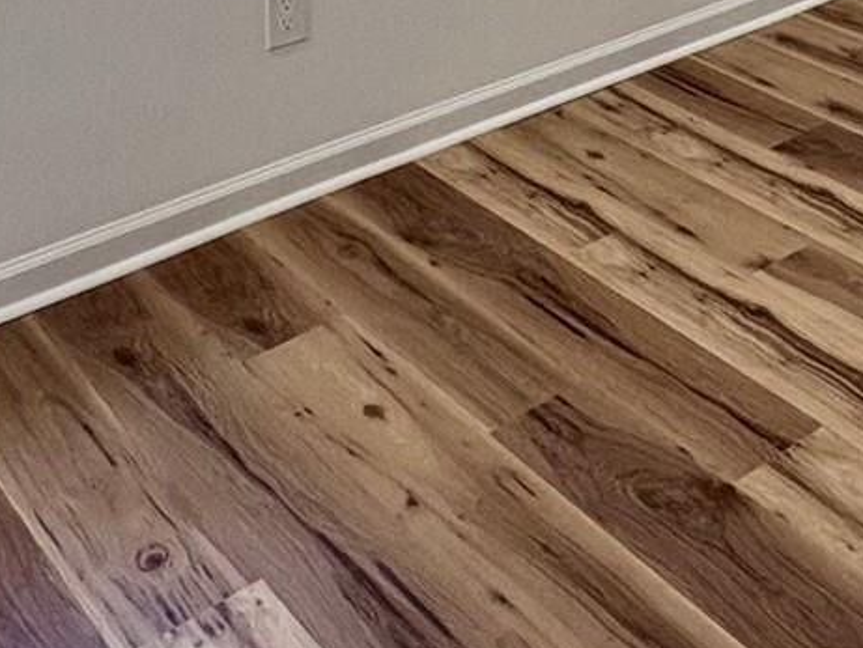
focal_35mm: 62
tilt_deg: -2.8
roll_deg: +0.7
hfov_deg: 29.3
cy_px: -478
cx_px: 842
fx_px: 1547
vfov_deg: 18.9
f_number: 2.2
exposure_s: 1/120
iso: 200
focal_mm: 2.22
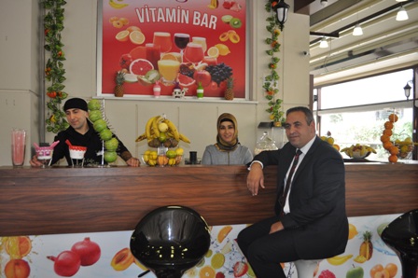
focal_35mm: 33
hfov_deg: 57.3
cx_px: 209
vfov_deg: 39.9
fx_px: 383
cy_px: 139
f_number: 3.8
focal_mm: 22
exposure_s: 1/125
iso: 560
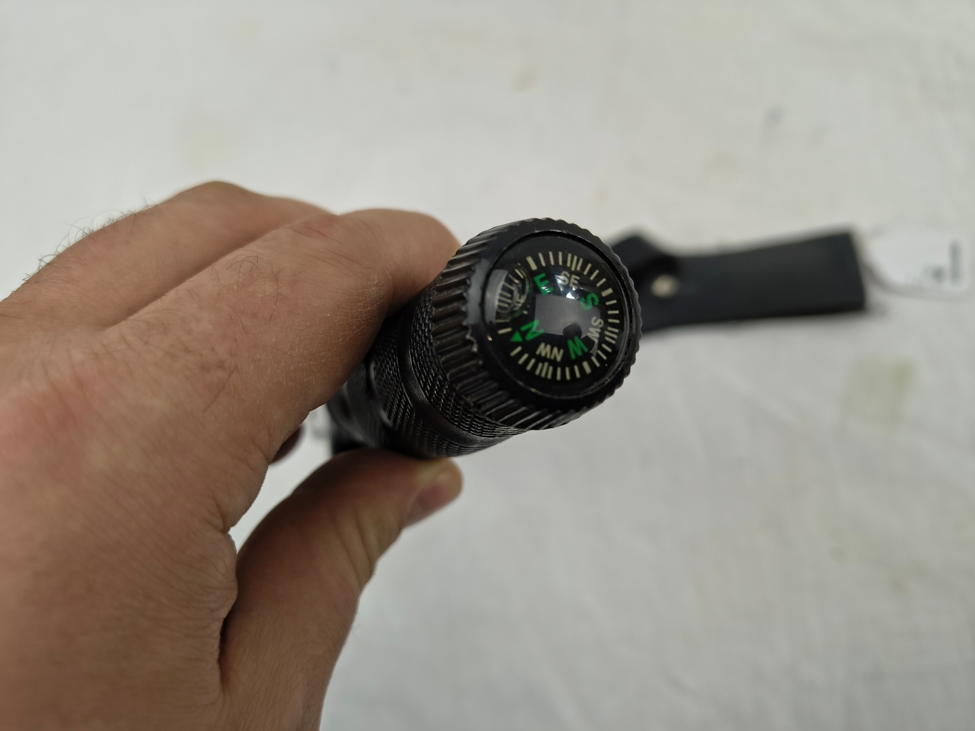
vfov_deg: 56.8
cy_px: 366
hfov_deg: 71.6
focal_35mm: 24
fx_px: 676
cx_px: 488
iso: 116
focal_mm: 5.56
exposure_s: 1/100
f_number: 1.8
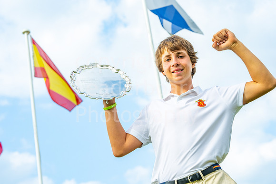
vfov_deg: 16.1
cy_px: 92
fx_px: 652
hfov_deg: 23.9
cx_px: 138
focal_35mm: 85
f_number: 6.3
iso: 200
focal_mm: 85
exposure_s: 1/800
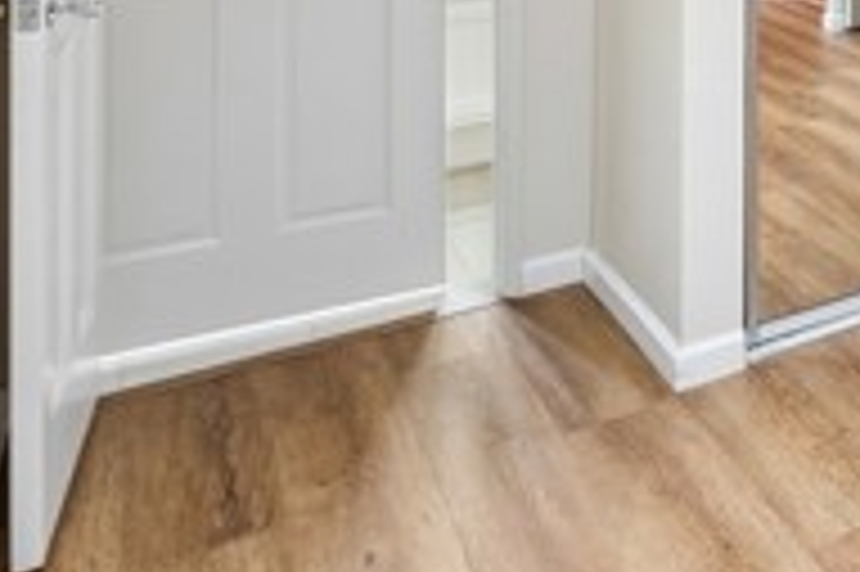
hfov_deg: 25.8
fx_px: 1122
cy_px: -241
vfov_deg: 23.8
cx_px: 1391
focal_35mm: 47
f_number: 8
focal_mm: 14
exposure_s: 1/4
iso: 400
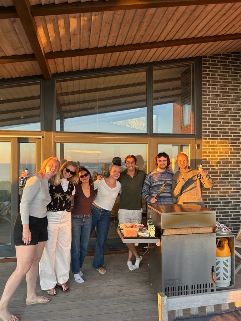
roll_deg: +1.1
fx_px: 241
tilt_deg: +1.9
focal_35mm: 26
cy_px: 160
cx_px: 120
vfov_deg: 67.3
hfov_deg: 53.1
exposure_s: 1/121
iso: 64
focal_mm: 5.7
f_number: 1.5
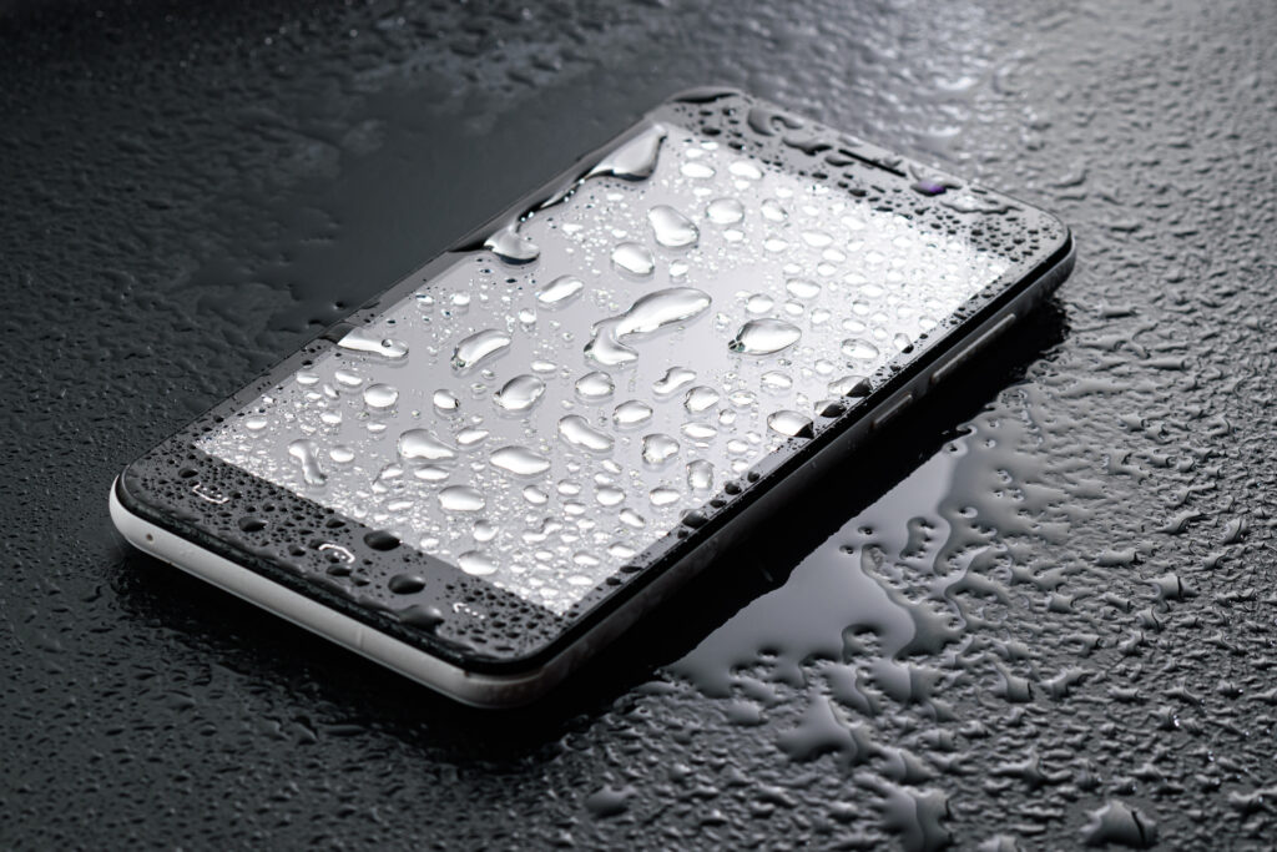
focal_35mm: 128
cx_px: 638
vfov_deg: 10.8
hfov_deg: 16.1
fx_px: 4523
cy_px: 426
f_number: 10
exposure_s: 1/80
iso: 100
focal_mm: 85
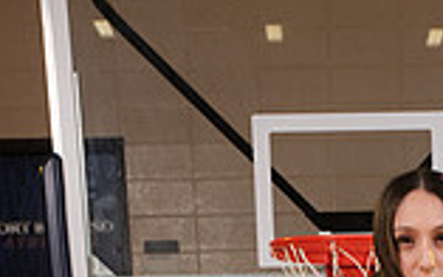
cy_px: 599
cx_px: 420
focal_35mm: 111
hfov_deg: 18.4
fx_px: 1340
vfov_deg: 10.6
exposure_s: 1/320
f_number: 7.1
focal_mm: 38
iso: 320
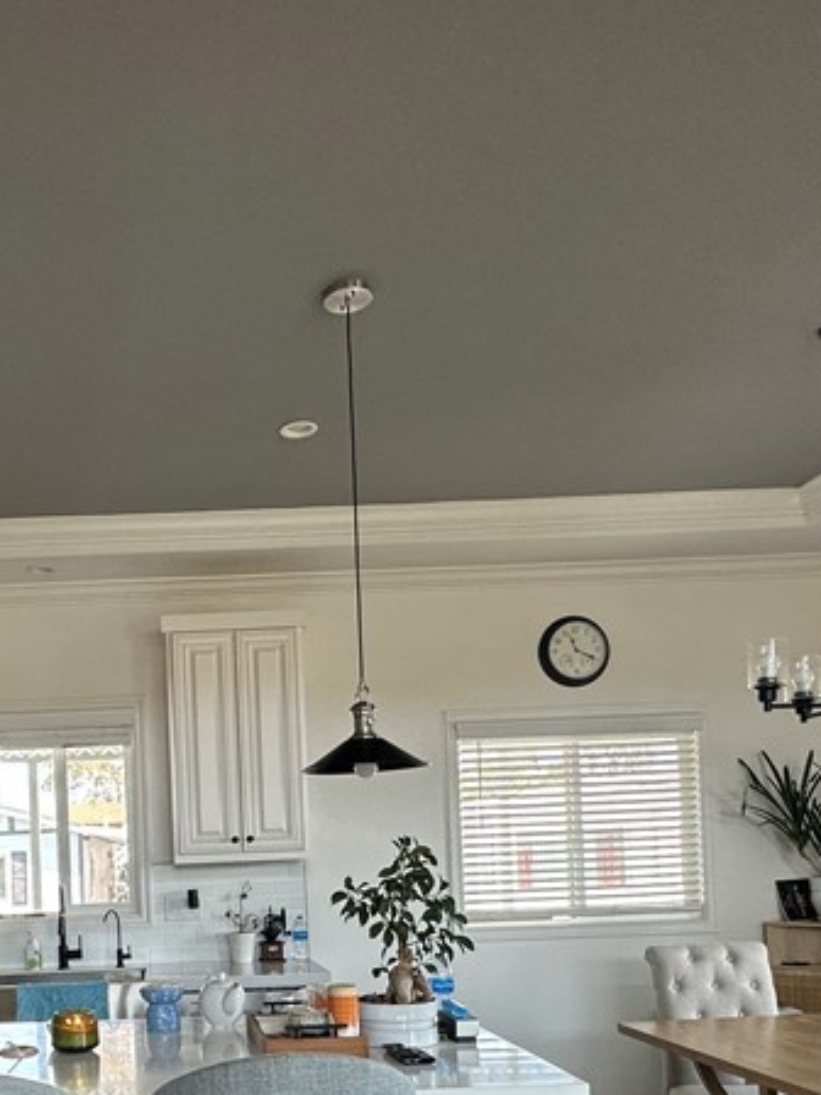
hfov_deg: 42.0
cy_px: 851
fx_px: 1012
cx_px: 154
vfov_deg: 53.6
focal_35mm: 32
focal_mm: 2.22
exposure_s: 1/99
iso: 125
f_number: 2.2
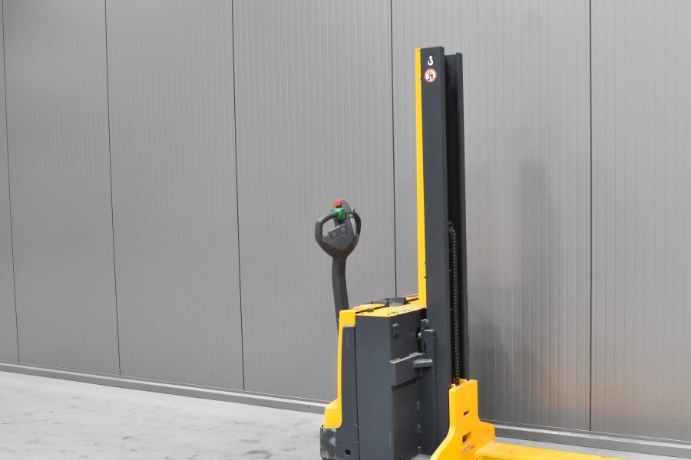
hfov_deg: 47.7
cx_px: 457
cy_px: 278
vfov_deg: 33.3
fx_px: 768
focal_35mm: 40
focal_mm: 20
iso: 1600
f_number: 5.6
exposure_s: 1/25
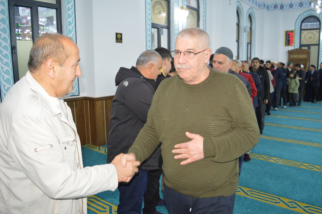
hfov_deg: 67.4
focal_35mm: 27
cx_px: 161
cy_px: 107
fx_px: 241
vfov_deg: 47.9
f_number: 3.5
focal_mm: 18
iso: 900
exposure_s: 1/60
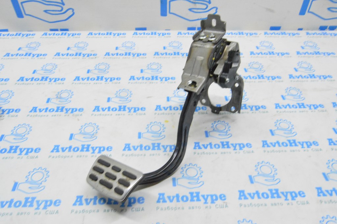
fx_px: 281
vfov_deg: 43.5
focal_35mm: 30
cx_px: 168
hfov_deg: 62.0
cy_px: 112
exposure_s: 1/20
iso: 6400
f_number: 20
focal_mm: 20
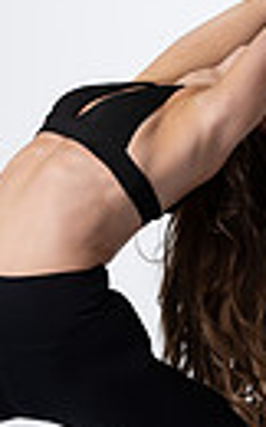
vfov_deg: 7.0
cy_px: 112
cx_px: 122
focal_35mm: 301
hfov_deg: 4.4
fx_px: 3499
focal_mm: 85
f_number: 4
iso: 200
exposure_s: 1/160
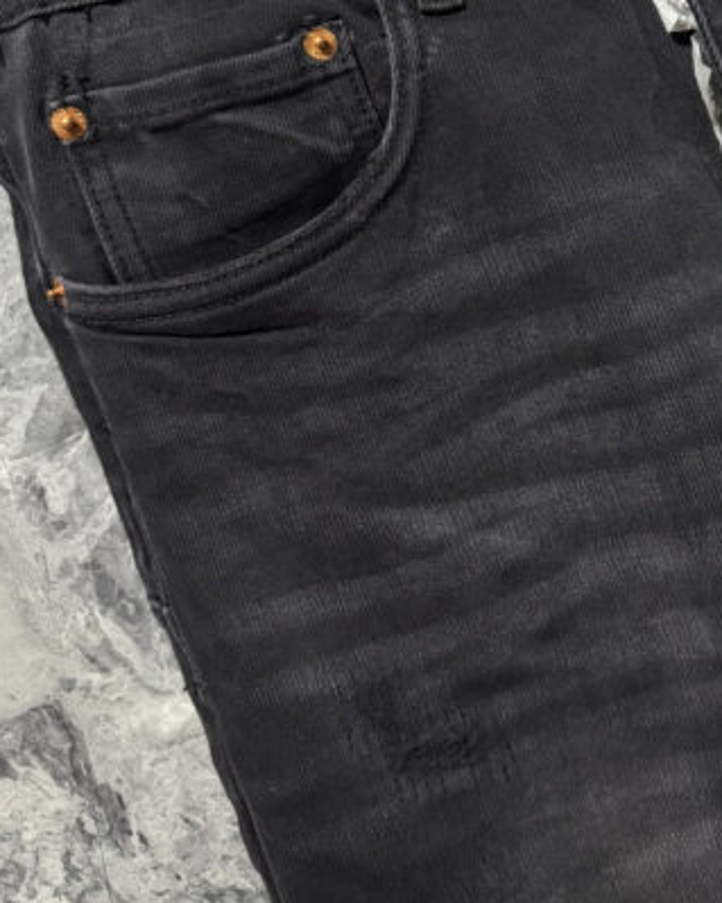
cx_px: 616
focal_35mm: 47
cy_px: 217
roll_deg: +22.8
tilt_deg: -10.2
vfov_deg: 38.5
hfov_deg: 31.0
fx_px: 1256
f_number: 1.78
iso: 800
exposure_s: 1/60
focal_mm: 6.76
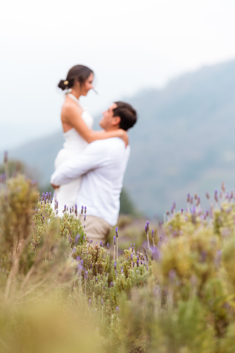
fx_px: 1029
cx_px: 118
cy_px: 176
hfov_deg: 13.0
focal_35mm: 105
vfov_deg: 19.5
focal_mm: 105
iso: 100
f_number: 2
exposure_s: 1/1600
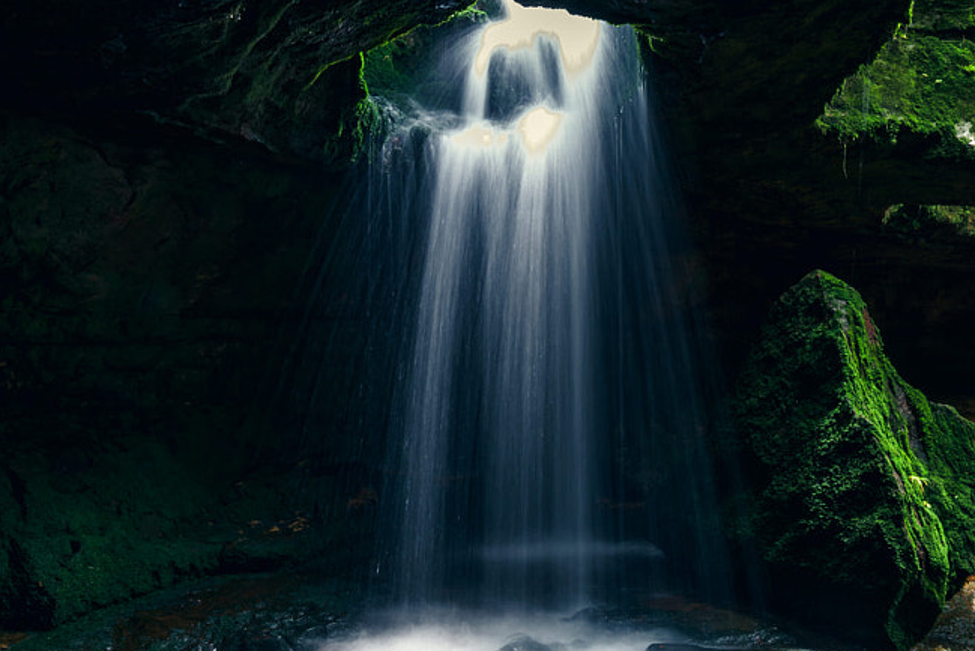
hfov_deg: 50.4
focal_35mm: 37
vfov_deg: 35.4
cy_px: 464
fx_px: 1002
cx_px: 694
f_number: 22
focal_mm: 15
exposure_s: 1.3
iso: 31
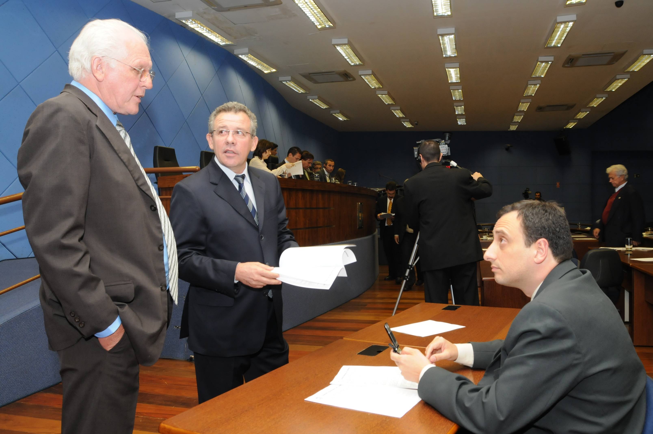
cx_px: 326
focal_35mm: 30
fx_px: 544
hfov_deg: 62.0
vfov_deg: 43.5
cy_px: 217
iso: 800
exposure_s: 1/60
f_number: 7.1
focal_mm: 20
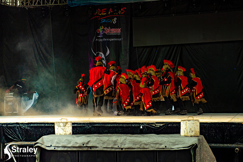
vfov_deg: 20.6
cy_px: 81
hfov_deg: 30.5
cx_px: 122
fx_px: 445
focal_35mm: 66
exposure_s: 1/250
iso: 125
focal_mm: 66
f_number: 5
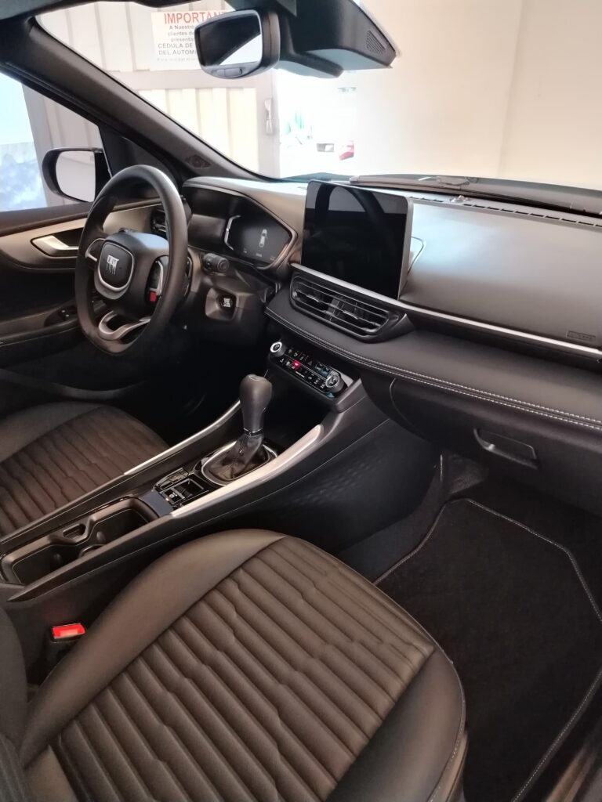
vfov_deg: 71.6
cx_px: 301
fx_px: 557
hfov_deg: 56.8
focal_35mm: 24
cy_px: 401
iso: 2119
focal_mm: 5.25
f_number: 1.75
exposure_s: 1/25
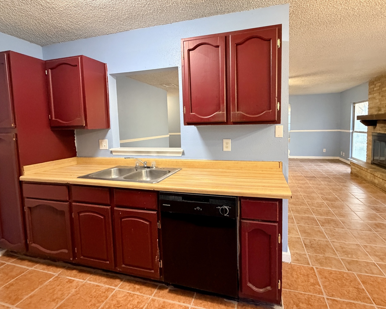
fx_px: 183
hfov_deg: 92.9
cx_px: 210
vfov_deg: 80.2
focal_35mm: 16
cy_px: 140
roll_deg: -0.6
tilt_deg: -4.2
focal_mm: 2.22
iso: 640
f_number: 2.2
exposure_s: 1/60
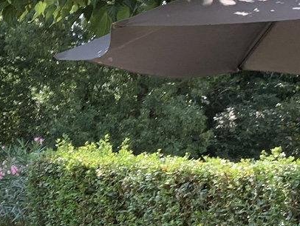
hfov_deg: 12.8
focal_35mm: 131
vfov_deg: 11.3
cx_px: -338
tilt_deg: -6.0
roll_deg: -1.3
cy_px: 129
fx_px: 1136
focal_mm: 4.25
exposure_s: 1/481
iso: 25
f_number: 1.8
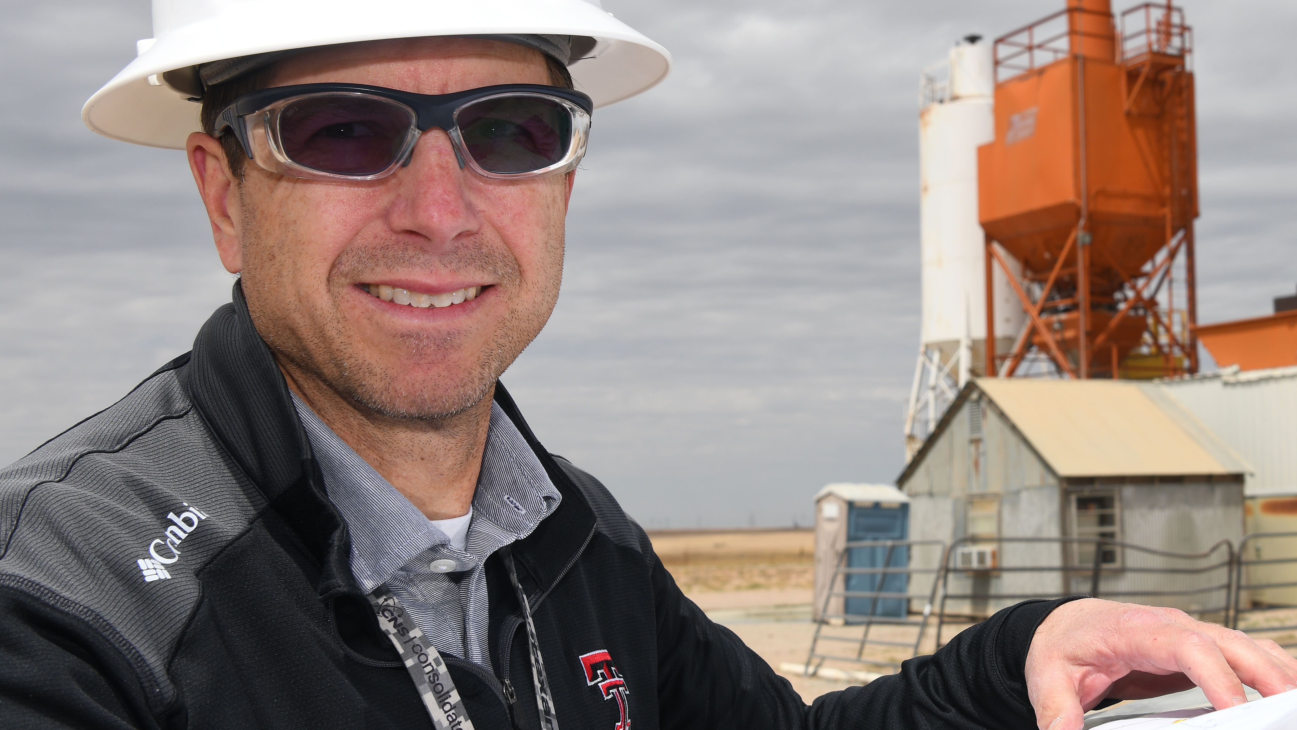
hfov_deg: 34.6
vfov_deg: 20.4
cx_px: 985
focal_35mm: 59
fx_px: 2029
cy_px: 360
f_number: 10
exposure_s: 1/400
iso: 100
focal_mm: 32
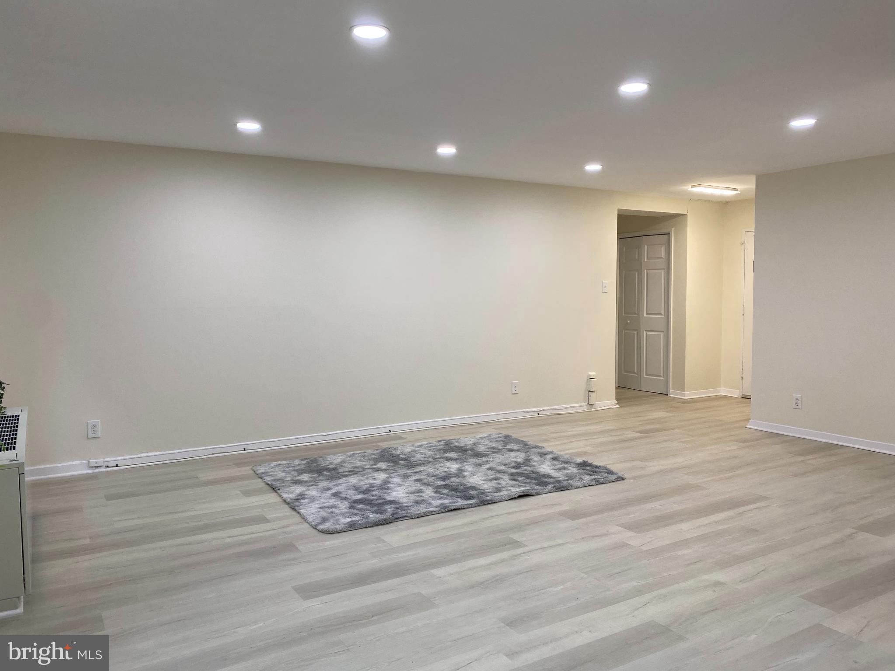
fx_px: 672
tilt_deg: -3.7
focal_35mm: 26
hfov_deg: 67.3
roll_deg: +0.1
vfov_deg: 53.1
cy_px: 336
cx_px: 448
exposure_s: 1/120
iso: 100
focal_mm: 4.25
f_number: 1.8
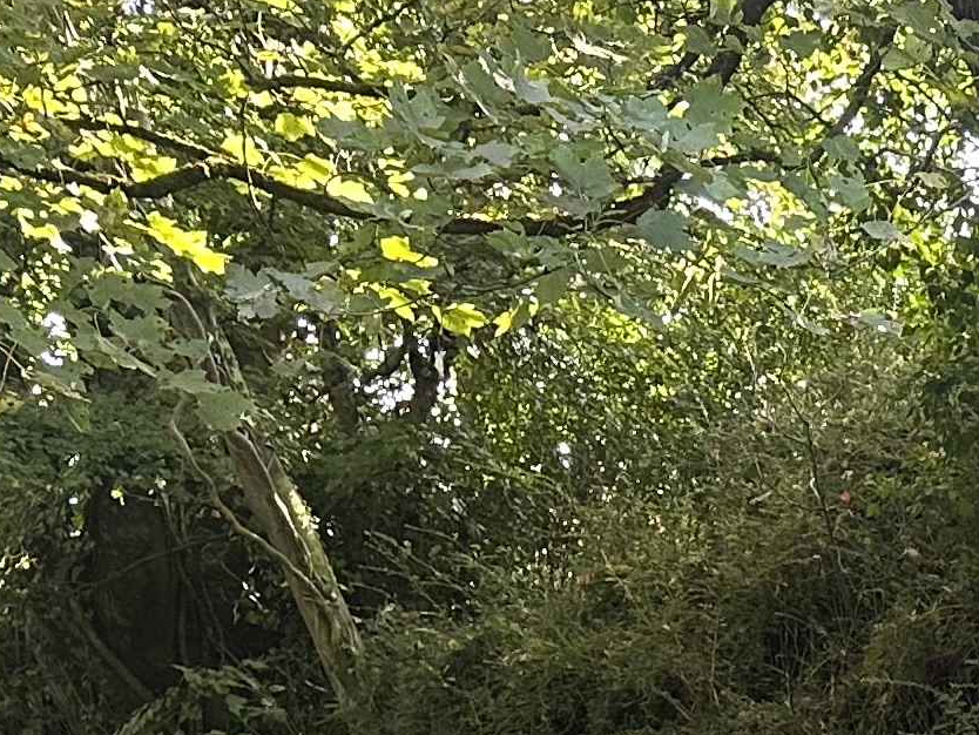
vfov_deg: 10.9
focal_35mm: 116
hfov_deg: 14.6
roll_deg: -0.4
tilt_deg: -11.0
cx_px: 1827
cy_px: 1727
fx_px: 3282
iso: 100
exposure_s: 1/121
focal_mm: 6.86
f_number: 1.78
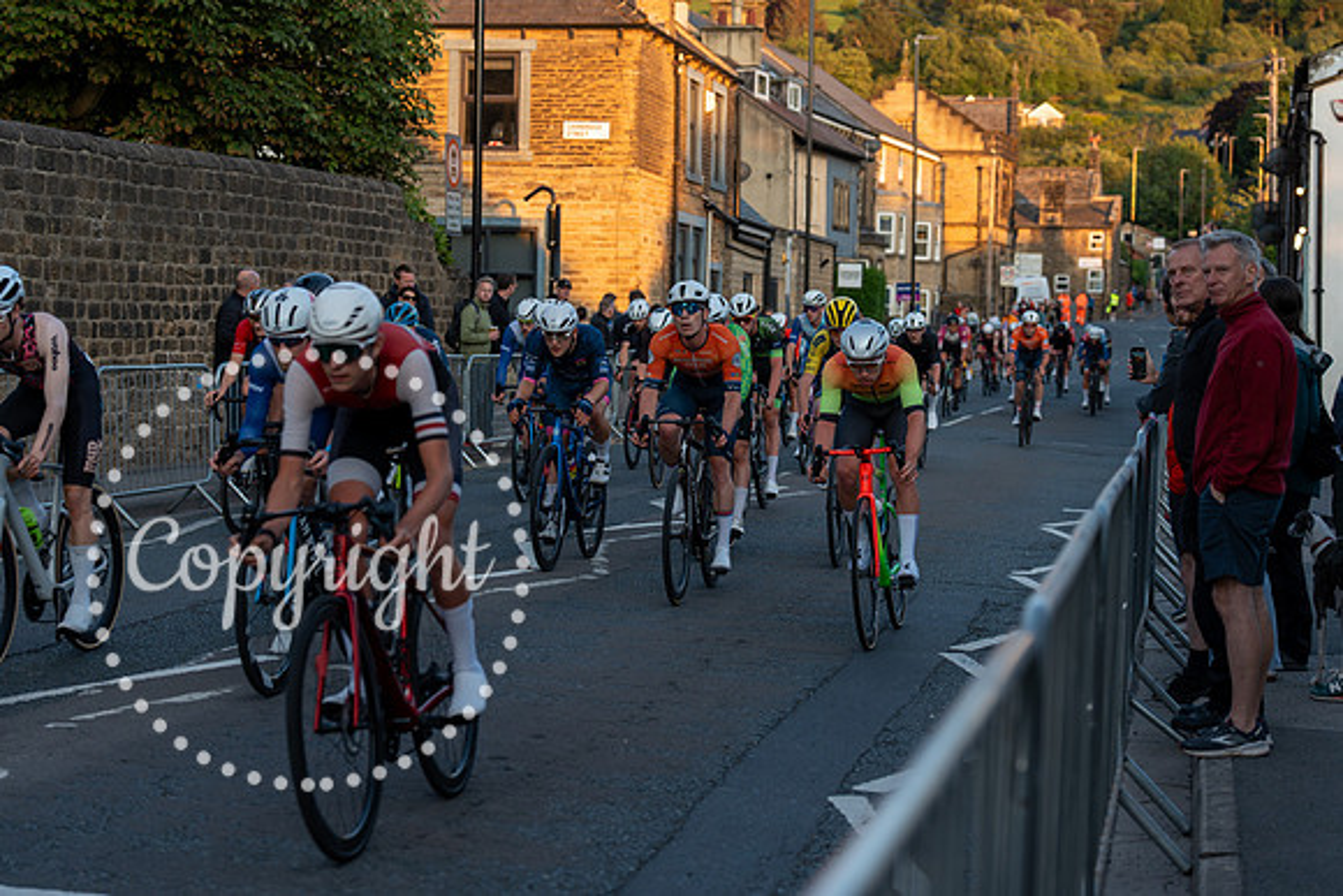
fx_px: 2612
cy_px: 448
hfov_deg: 28.8
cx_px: 672
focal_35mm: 70
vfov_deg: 19.5
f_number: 3.5
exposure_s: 1/800
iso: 1000
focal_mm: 70
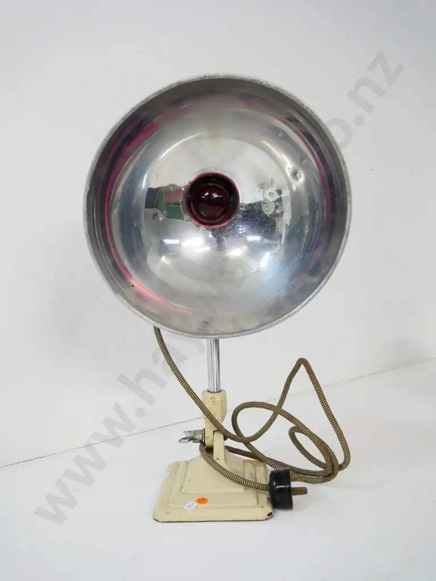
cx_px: 218
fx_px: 605
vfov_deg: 51.4
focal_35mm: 36
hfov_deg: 39.7
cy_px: 290
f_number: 5
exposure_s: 1/80
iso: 1600
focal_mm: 18
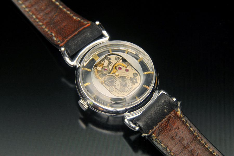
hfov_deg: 6.9
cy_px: 78
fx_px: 1950
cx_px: 117
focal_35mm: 300
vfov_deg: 4.6
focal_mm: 200
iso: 200
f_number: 14
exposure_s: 1
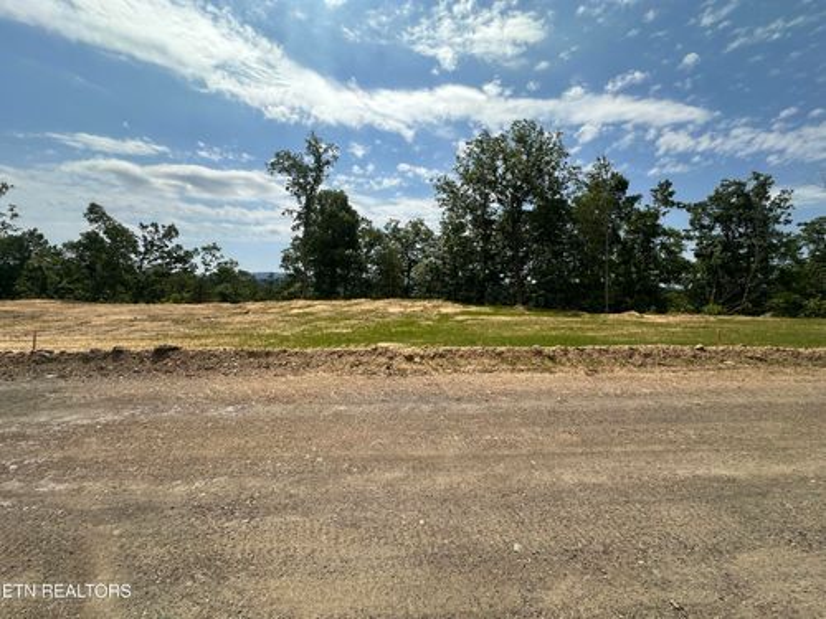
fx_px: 334
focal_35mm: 14
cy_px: 310
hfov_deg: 102.1
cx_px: 413
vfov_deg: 85.7
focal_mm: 2.22
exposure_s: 1/2959
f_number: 2.2
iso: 50
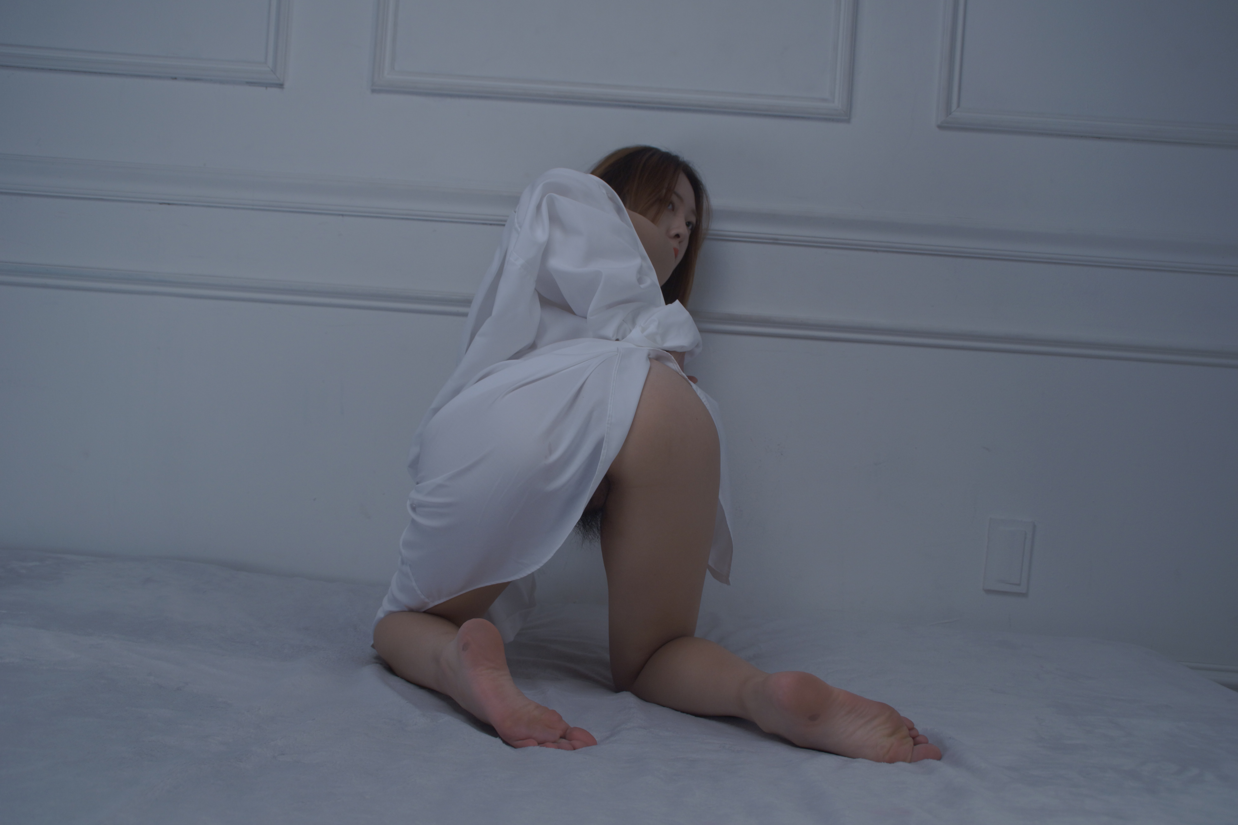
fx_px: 1238
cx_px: 619
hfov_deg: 53.1
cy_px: 412
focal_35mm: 36
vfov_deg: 36.9
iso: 200
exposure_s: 1/125
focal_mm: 24
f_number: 5.6
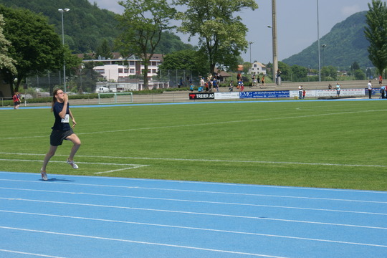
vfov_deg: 13.0
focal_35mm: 105
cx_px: 194
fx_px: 1129
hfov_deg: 19.5
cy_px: 129
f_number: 7.1
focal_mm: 70
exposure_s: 1/400
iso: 100
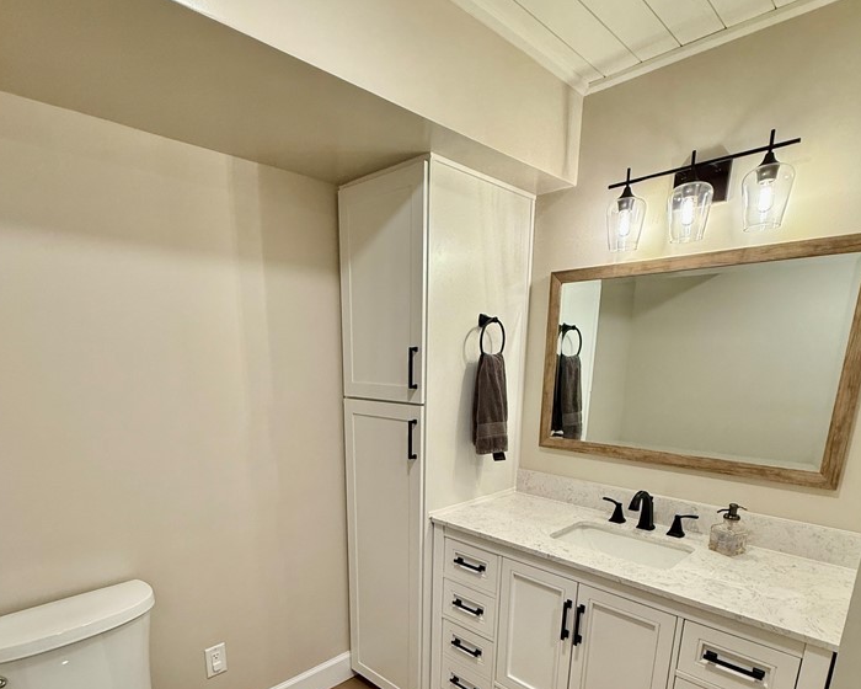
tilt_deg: -14.0
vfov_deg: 65.2
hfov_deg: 80.3
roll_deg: -0.8
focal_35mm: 20
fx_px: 510
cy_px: 490
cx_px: 416
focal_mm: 2.22
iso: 200
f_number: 2.2
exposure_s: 1/120
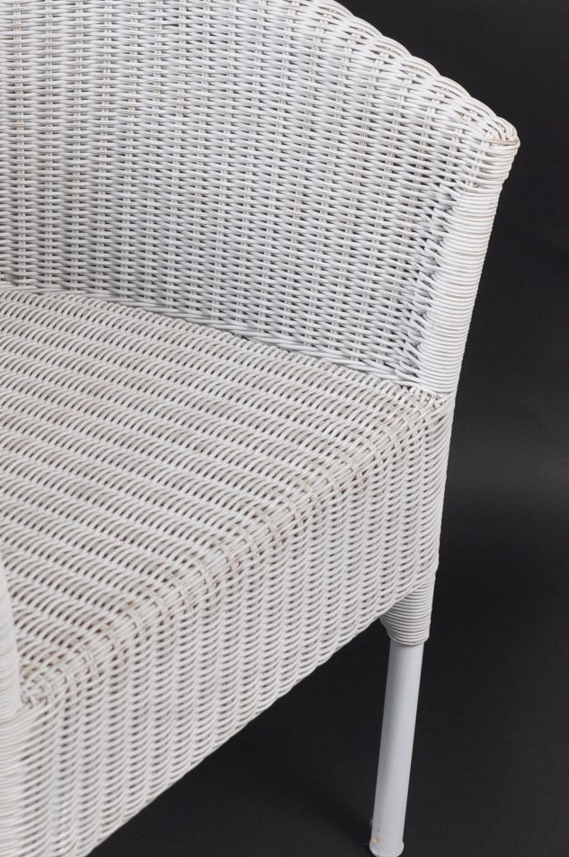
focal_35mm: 108
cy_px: 445
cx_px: -46
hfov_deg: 12.4
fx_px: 2567
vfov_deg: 18.9
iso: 400
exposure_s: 1/100
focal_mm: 32
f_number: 5
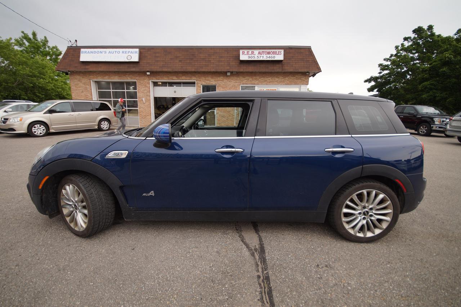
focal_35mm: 15
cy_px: 154
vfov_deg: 77.3
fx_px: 192
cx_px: 230
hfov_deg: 100.4
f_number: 5
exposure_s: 1/100
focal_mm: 10
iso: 100
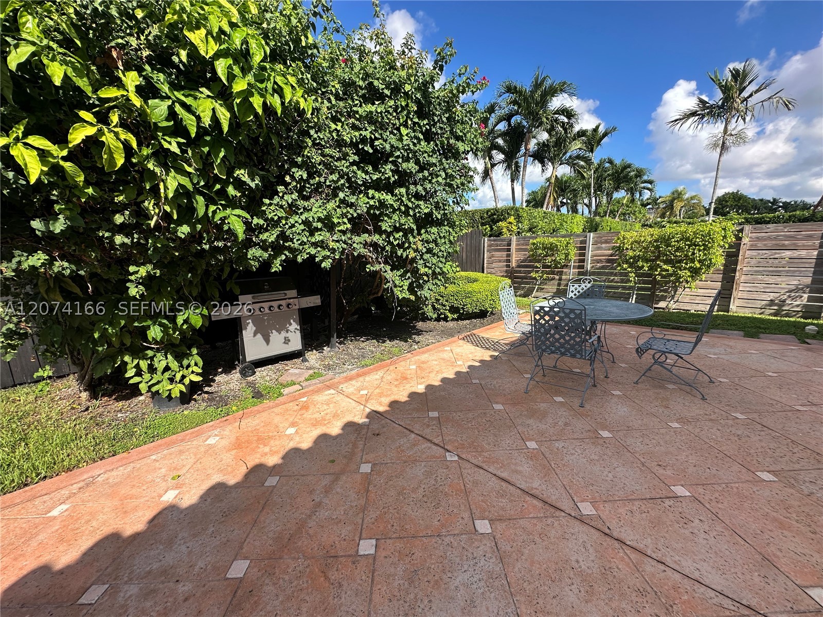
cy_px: 308
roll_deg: +0.9
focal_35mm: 14
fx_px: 333
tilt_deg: -11.6
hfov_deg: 102.1
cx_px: 412
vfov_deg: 85.7
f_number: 2.2
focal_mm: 2.22
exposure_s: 1/1182
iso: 50
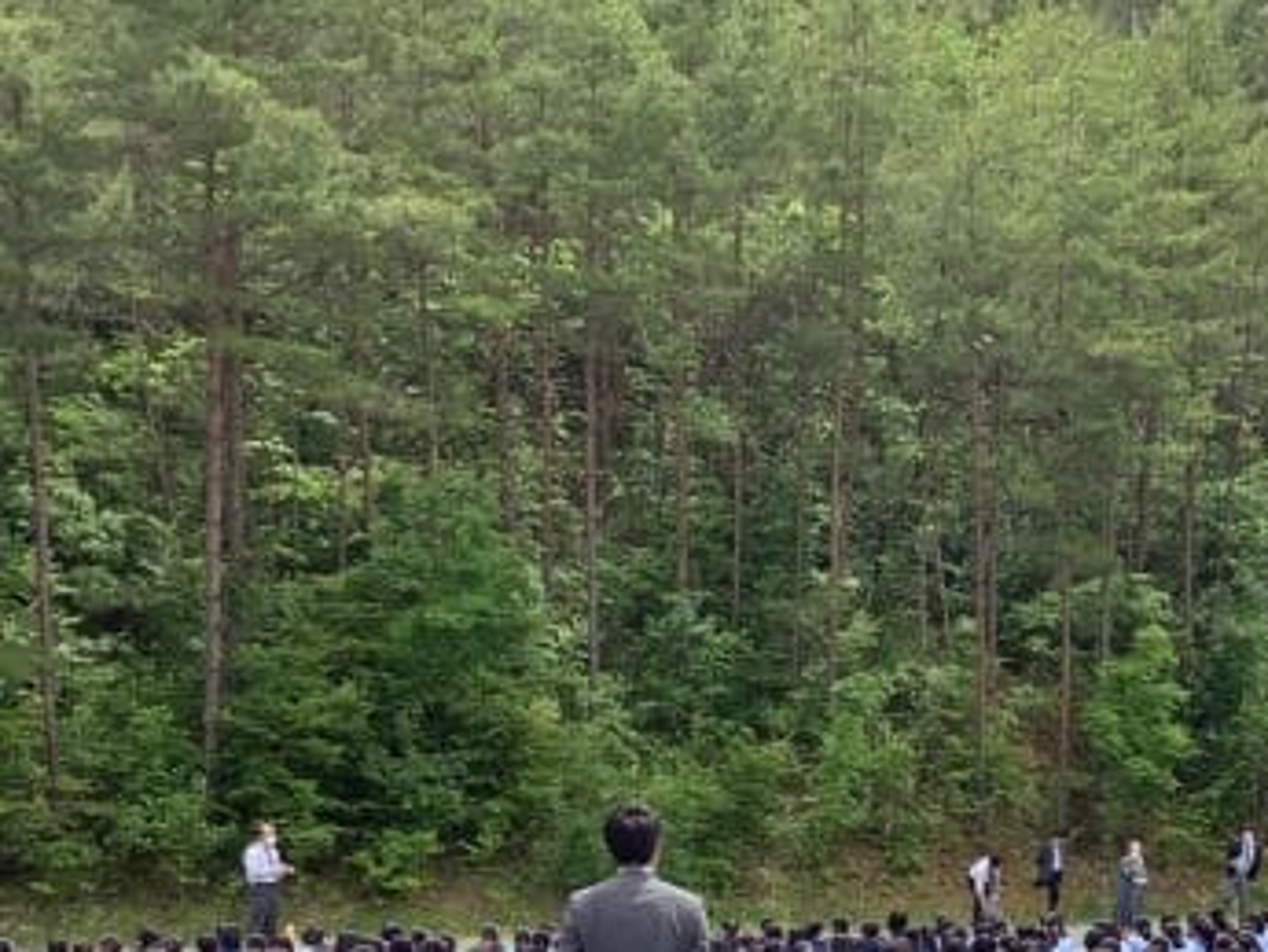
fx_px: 2528
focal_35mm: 69
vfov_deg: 20.8
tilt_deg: -2.4
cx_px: 1176
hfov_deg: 27.0
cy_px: 882
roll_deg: -0.6
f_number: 2.4
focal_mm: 3.3
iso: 25
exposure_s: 1/727
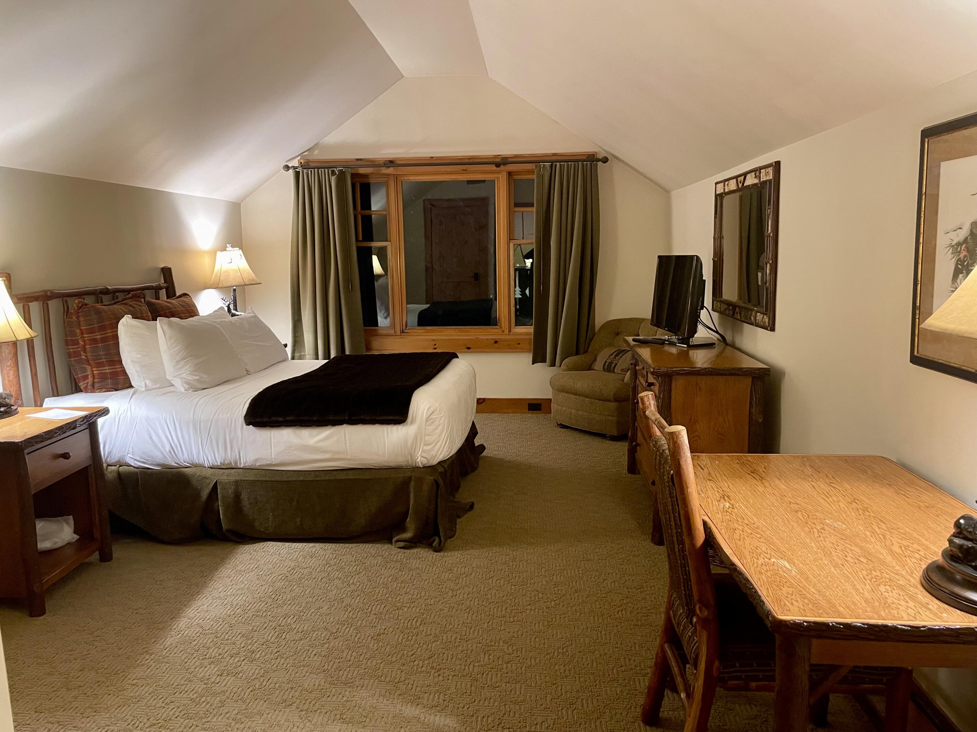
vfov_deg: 53.1
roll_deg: +1.2
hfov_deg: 67.3
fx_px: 734
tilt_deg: -8.9
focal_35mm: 26
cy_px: 366
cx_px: 488
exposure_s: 1/40
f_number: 1.6
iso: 400
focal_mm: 4.2
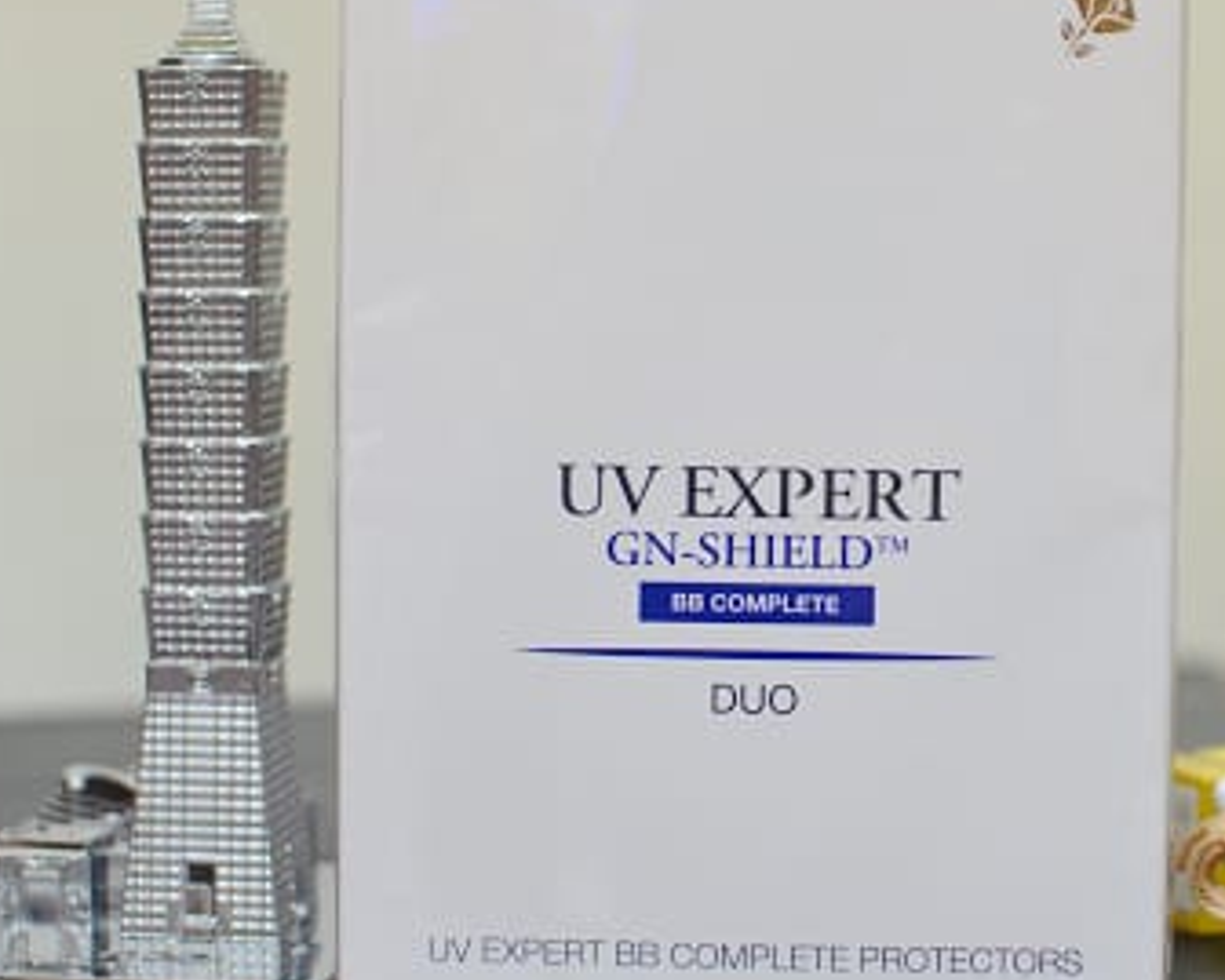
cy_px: 368
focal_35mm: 93
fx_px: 3369
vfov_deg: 16.5
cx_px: 753
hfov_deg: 20.6
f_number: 2.8
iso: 1250
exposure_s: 1/100
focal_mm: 35
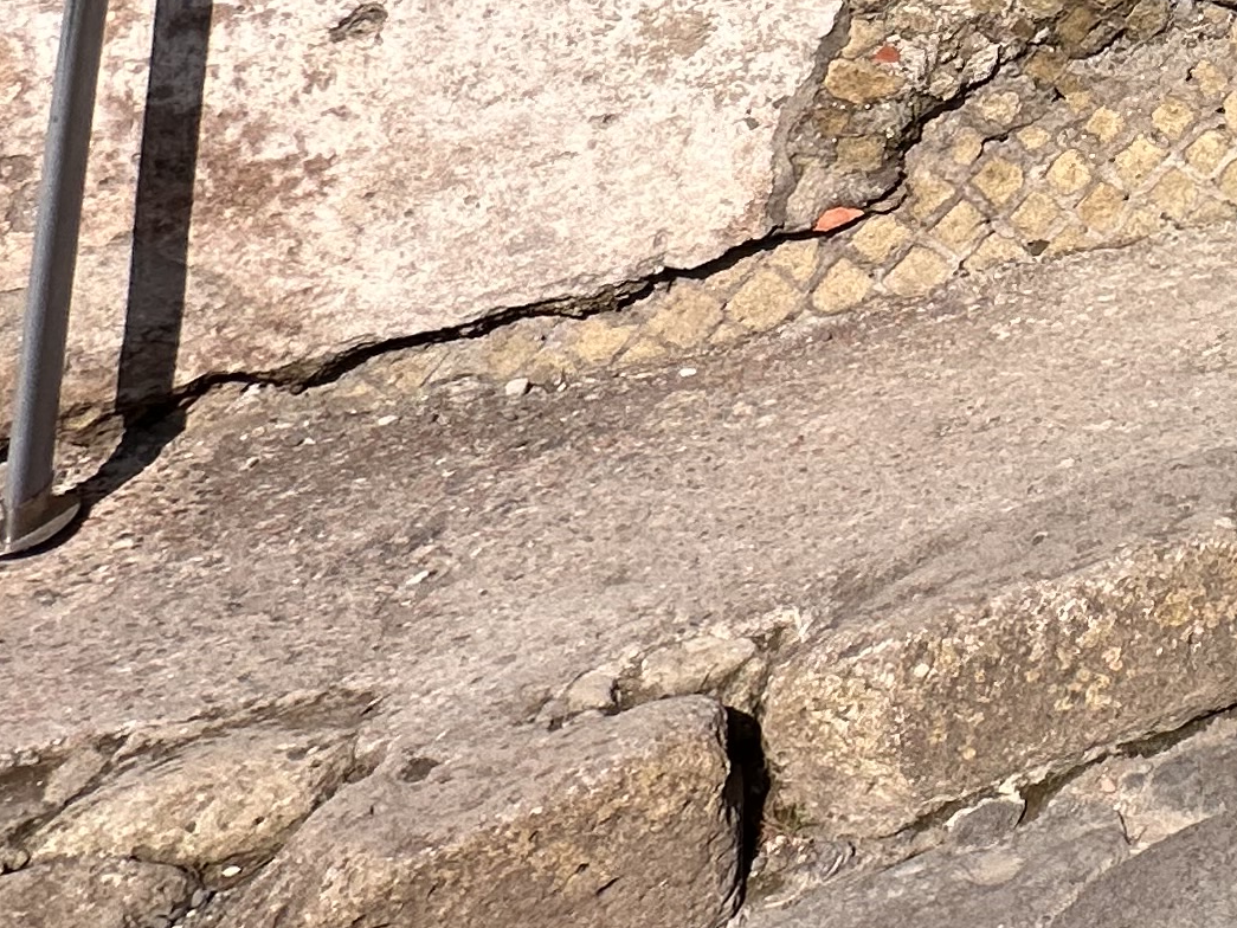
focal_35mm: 54
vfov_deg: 21.4
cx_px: 2145
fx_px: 1930
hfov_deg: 22.8
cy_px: -568
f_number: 2.2
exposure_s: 1/2132
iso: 50
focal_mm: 2.22
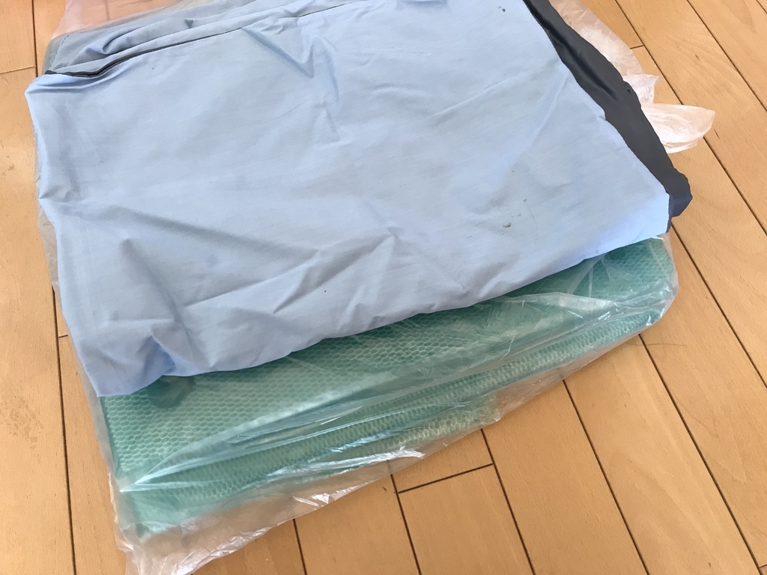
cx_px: 384
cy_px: 288
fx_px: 620
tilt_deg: -63.9
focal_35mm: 28
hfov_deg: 63.4
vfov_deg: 49.7
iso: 40
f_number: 1.8
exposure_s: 1/24
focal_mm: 3.99
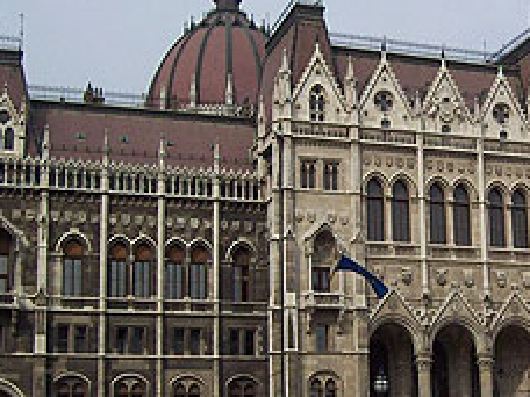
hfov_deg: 26.9
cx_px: 423
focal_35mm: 71
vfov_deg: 20.7
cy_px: 218
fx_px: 1087
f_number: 4.8
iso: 80
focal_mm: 6
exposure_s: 1/911
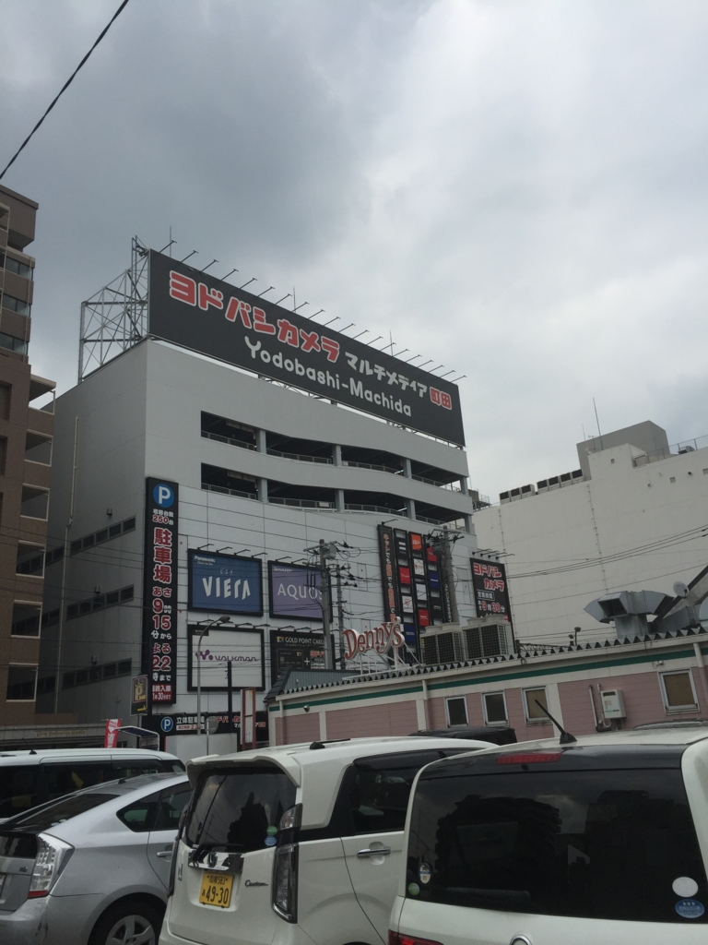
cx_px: 354
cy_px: 472
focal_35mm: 29
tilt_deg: +20.7
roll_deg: +3.8
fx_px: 791
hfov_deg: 48.2
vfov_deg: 61.7
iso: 32
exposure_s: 1/1883
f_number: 2.2
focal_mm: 4.15
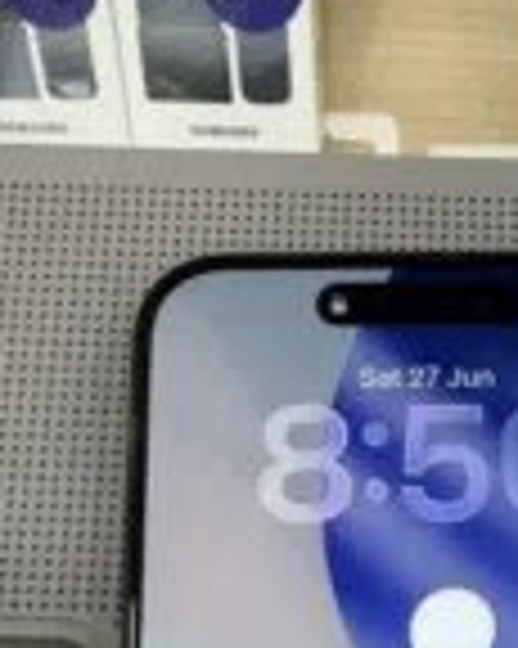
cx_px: 455
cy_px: 801
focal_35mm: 65
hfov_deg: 22.9
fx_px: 1247
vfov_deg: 25.7
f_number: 2.2
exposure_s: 1/100
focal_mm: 2.22
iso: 80
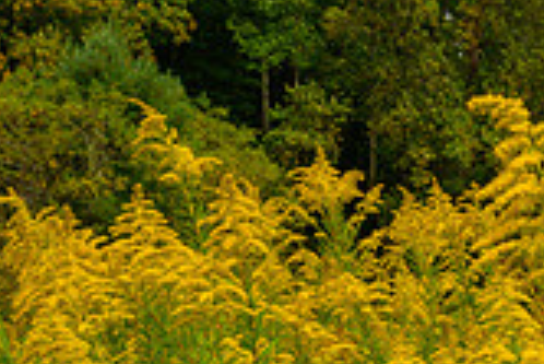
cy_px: 293
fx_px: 1270
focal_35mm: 84
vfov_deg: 16.2
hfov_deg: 20.3
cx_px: 845
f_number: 11
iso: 400
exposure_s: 1/800
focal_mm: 24
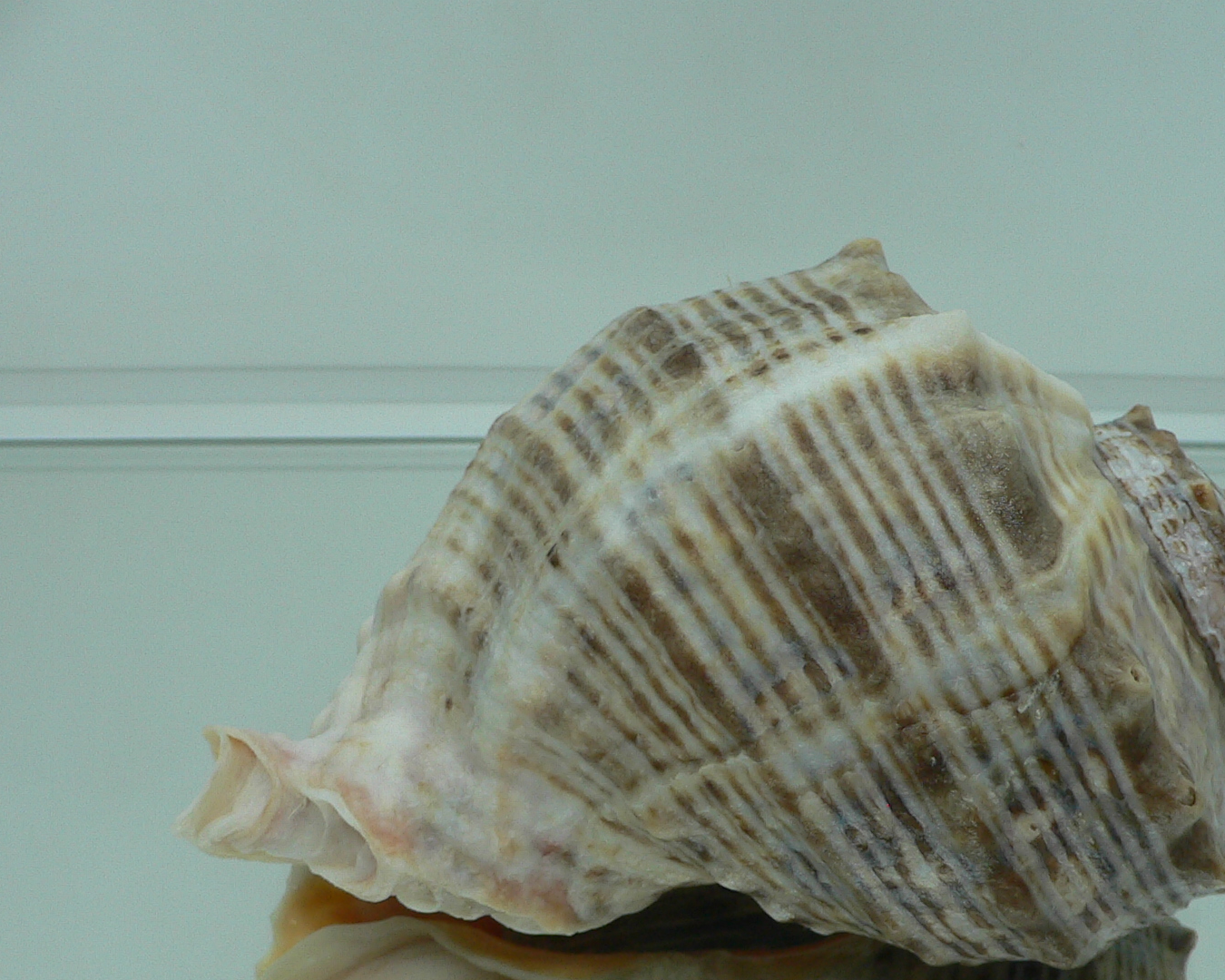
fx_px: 1849
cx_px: 786
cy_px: 671
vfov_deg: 29.4
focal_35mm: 51
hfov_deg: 36.4
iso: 80
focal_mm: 4.6
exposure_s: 1/60
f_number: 2.8
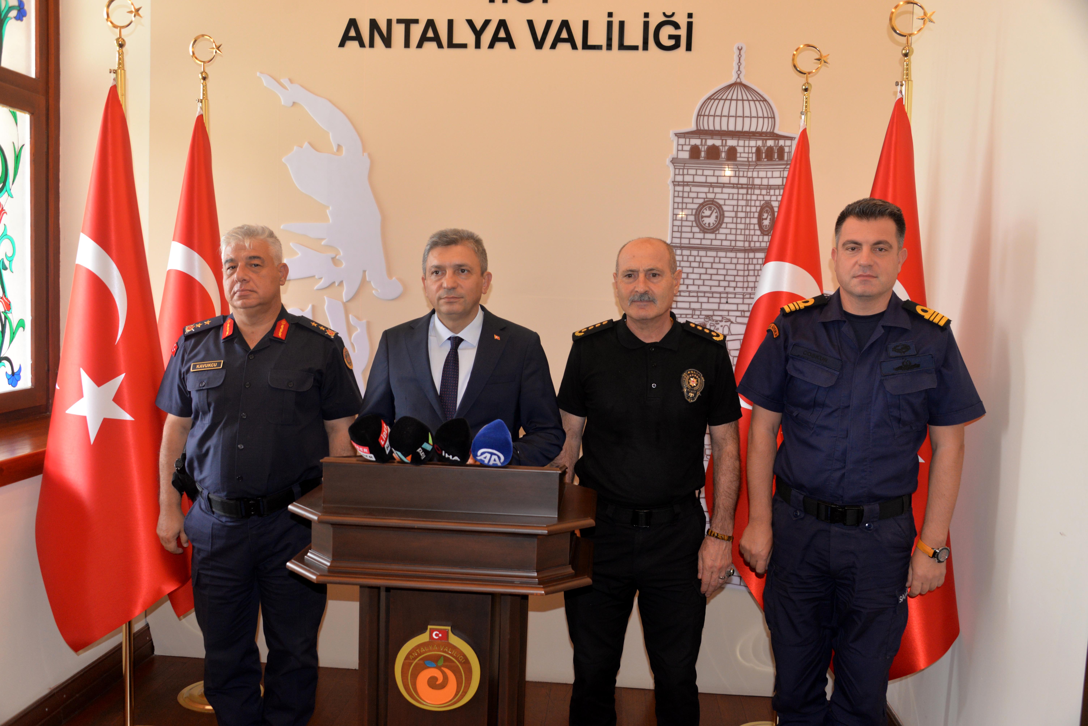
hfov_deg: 58.7
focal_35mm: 32
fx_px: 967
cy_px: 363
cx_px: 544
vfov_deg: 41.1
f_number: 5
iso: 1000
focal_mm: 32
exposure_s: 1/60
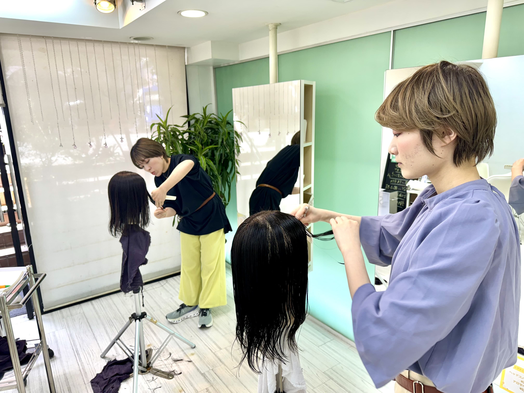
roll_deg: +0.8
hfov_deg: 71.6
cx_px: 262
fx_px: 363
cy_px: 196
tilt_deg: -12.8
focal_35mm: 24
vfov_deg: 56.8
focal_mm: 6.76
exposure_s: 1/100
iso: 64
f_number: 1.78
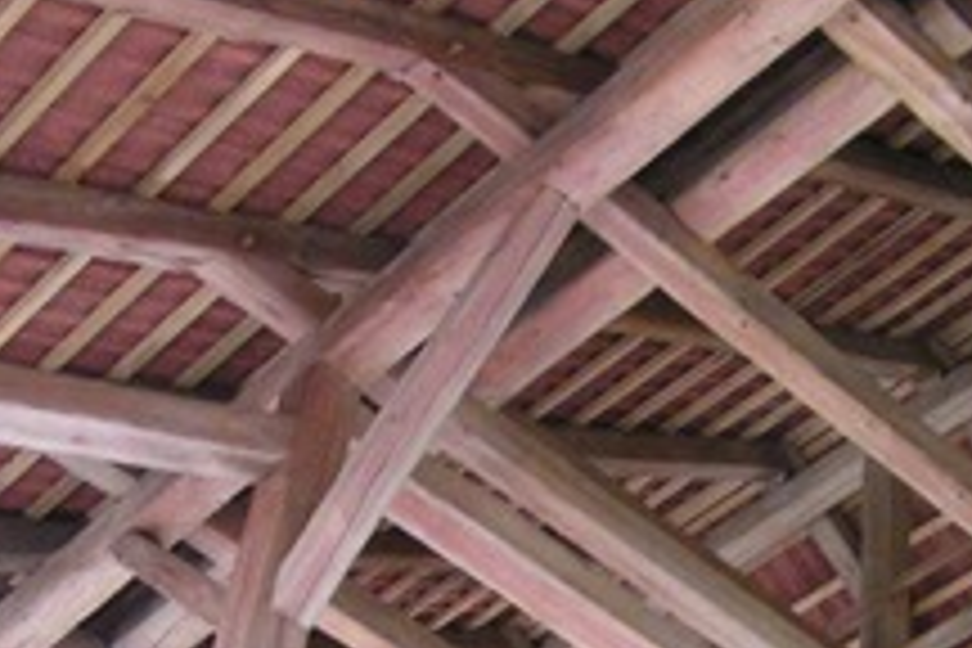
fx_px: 2376
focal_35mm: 88
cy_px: 742
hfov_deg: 23.0
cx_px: 680
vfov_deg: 15.1
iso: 200
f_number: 2.8
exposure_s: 1/4
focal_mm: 5.8
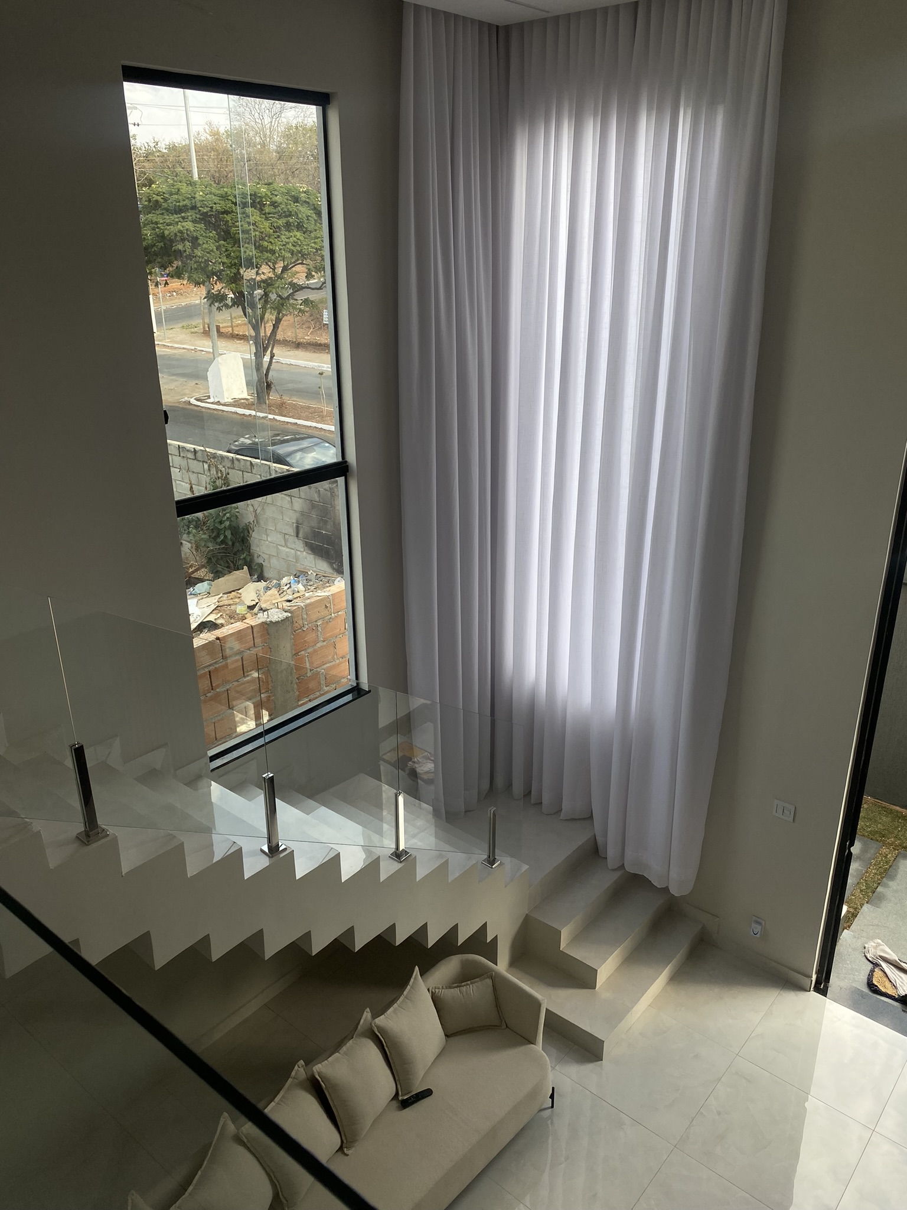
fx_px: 908
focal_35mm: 26
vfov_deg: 67.3
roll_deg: +0.1
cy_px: 605
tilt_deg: -20.5
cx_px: 454
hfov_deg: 53.1
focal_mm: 4.25
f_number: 1.8
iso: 32
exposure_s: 1/610
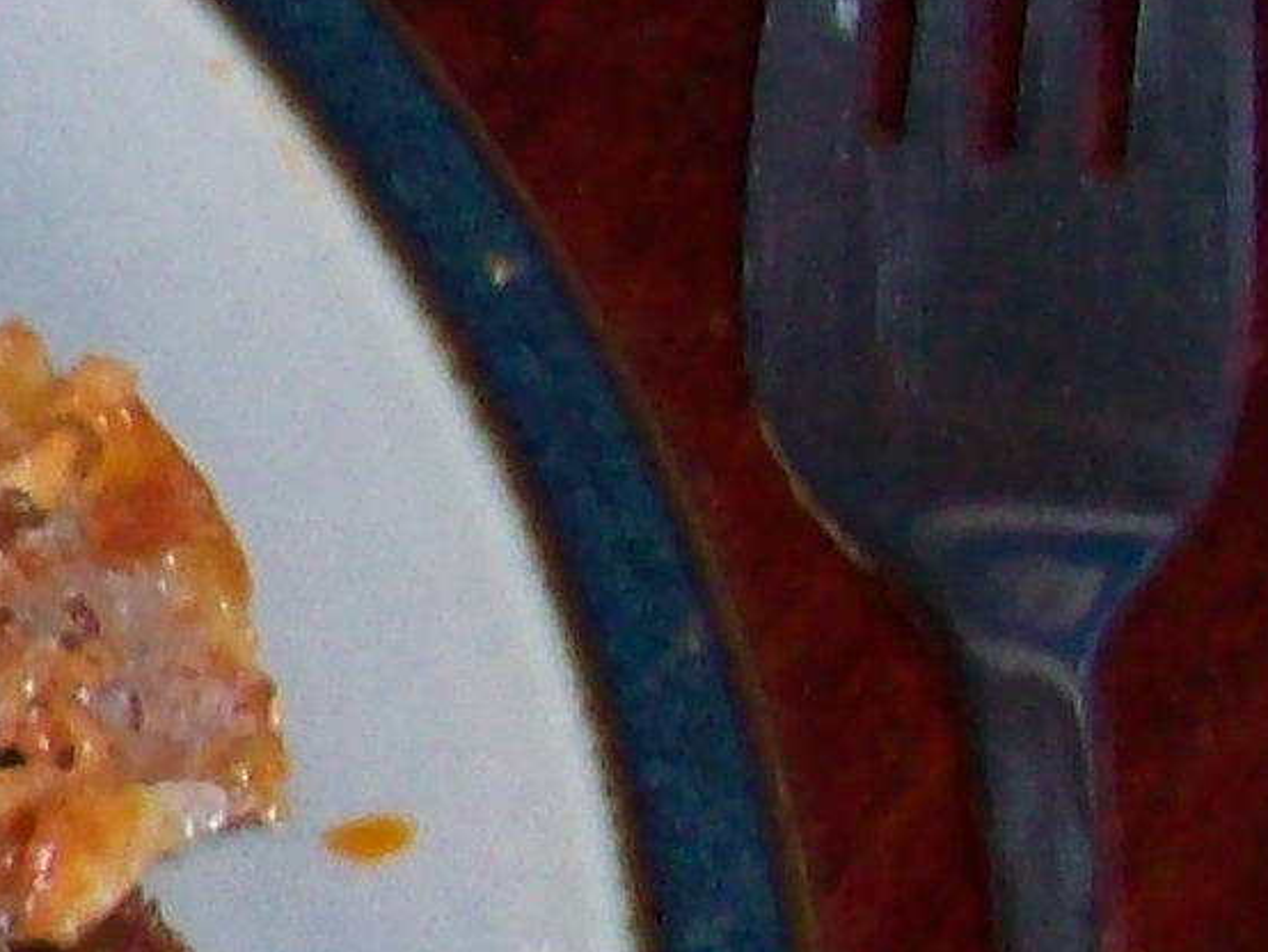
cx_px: -1909
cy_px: 851
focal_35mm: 204
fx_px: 7476
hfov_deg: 8.7
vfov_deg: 7.3
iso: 160
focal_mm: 6.2
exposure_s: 1/64
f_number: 2.8
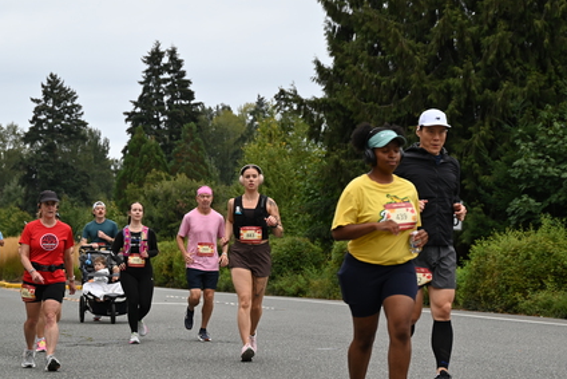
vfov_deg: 11.6
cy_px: 227
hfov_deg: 17.3
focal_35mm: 118
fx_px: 1859
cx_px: 298
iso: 400
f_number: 6.3
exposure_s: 1/200
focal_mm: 91
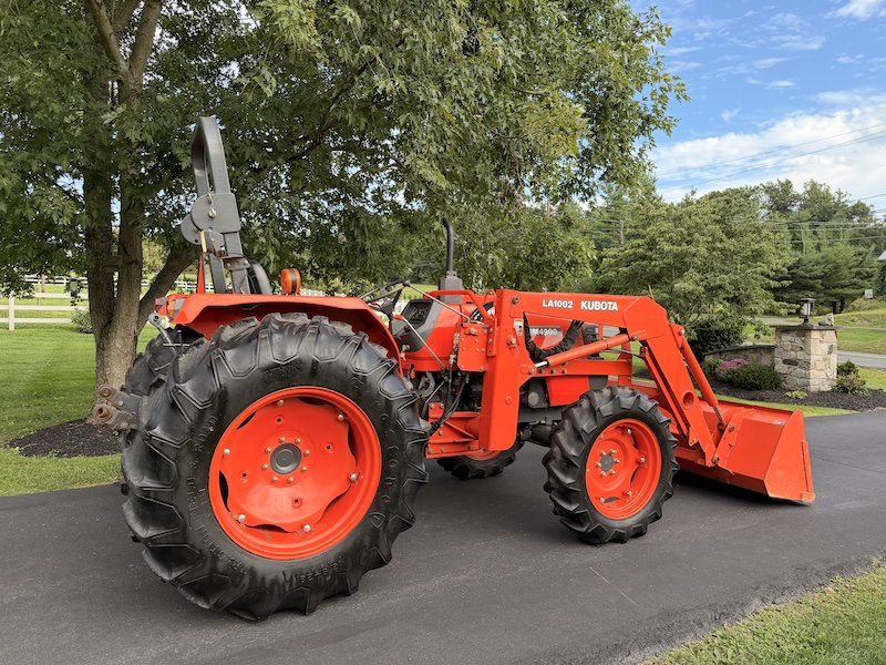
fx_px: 614
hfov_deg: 71.6
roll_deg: +4.1
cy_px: 332
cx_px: 443
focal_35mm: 24
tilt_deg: -2.0
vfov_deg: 56.8
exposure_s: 1/931
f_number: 1.78
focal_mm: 6.76
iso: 100
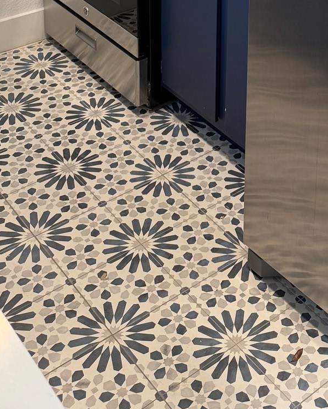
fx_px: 777
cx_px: 277
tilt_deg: -15.1
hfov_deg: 23.4
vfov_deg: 25.1
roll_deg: -2.6
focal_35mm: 64
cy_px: -140
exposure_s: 1/60
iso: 125
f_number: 1.78
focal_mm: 6.76
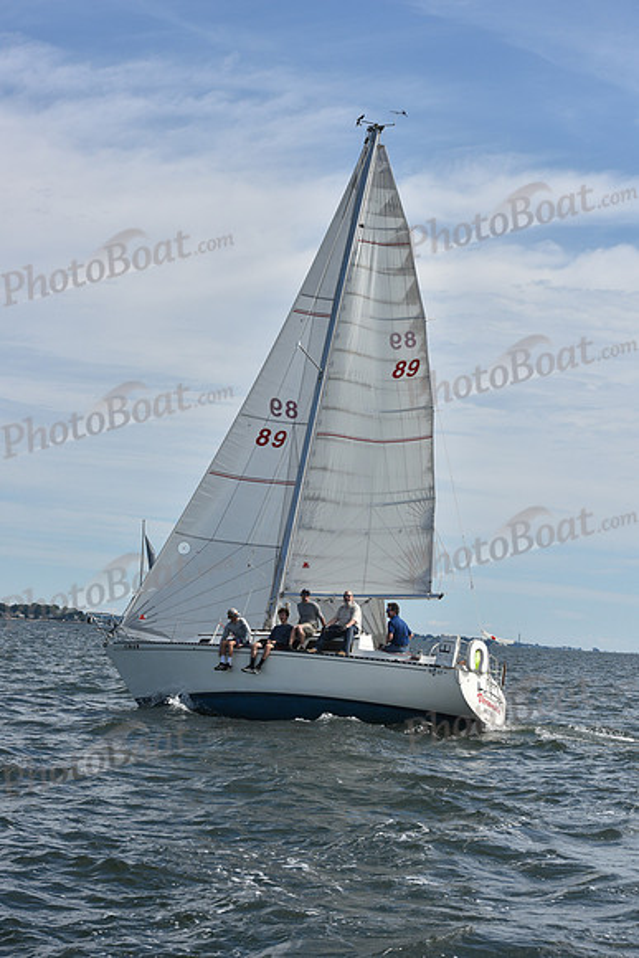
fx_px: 1862
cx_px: 320
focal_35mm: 70
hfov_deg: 19.5
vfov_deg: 28.8
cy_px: 479
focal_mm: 70
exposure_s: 1/1000
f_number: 10
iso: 320
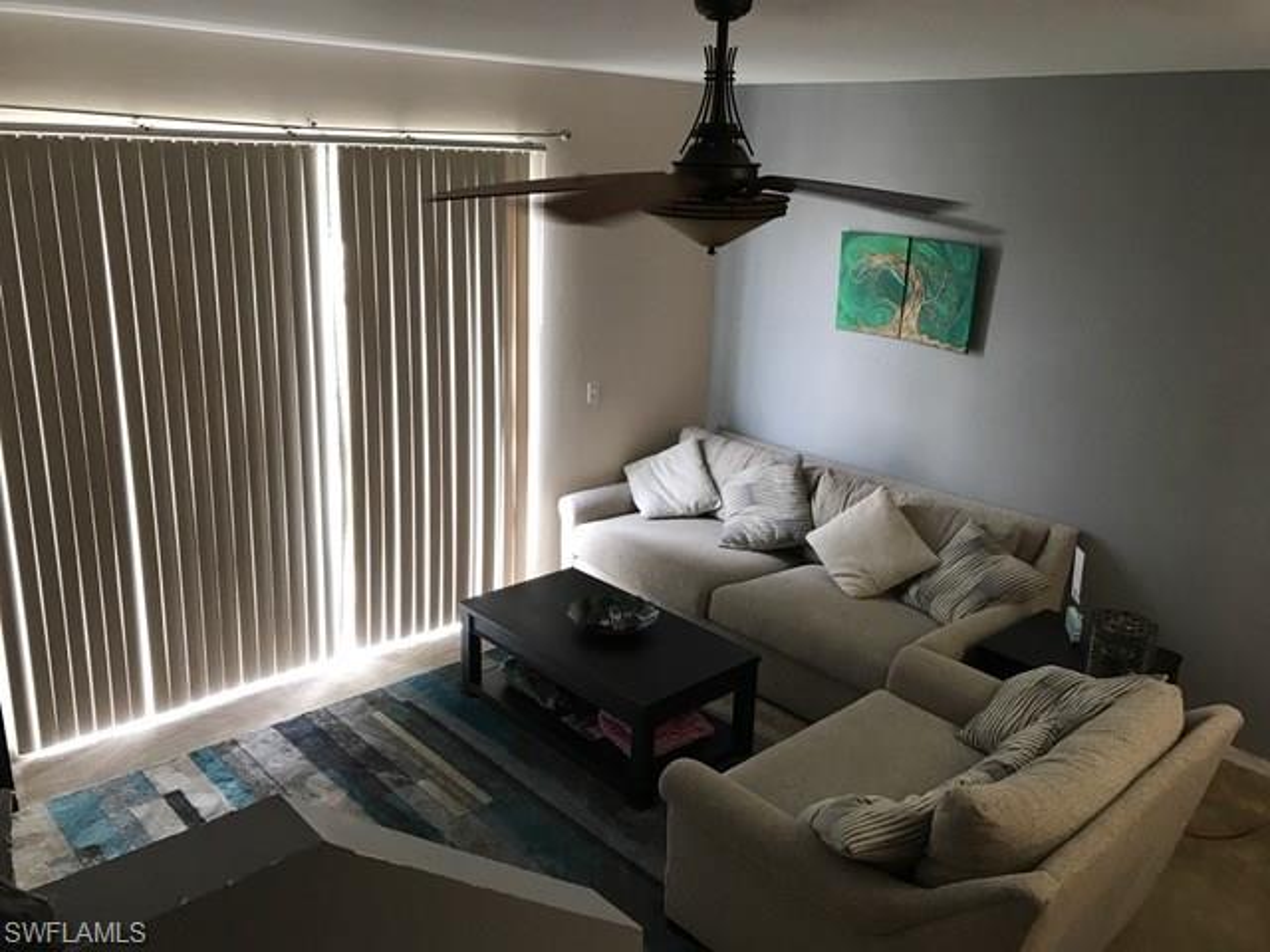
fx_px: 1027
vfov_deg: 49.7
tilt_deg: -17.7
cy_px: 476
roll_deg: -1.0
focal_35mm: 28
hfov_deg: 63.4
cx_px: 635
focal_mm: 3.99
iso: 40
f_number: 1.8
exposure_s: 1/20
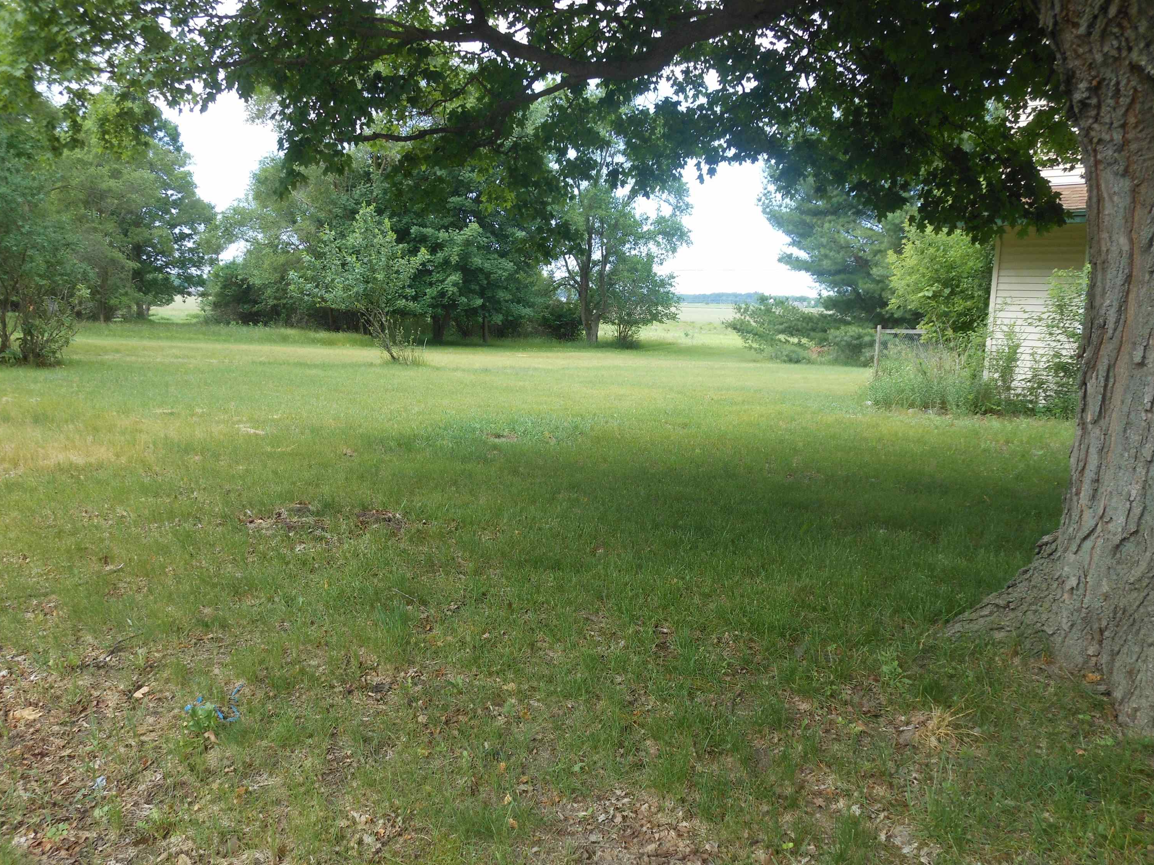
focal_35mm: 34
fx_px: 1133
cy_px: 445
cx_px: 565
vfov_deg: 41.8
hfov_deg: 54.0
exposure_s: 1/160
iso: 80
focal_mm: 6
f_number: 3.5
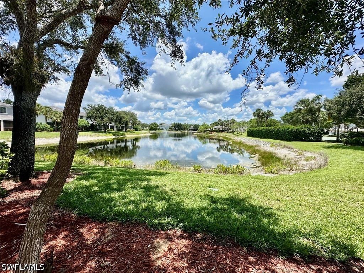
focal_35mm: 14
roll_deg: -1.3
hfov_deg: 102.1
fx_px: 147
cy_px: 136
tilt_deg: -2.7
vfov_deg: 85.7
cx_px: 182
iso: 50
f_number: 2.2
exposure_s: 1/3205
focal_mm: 2.22
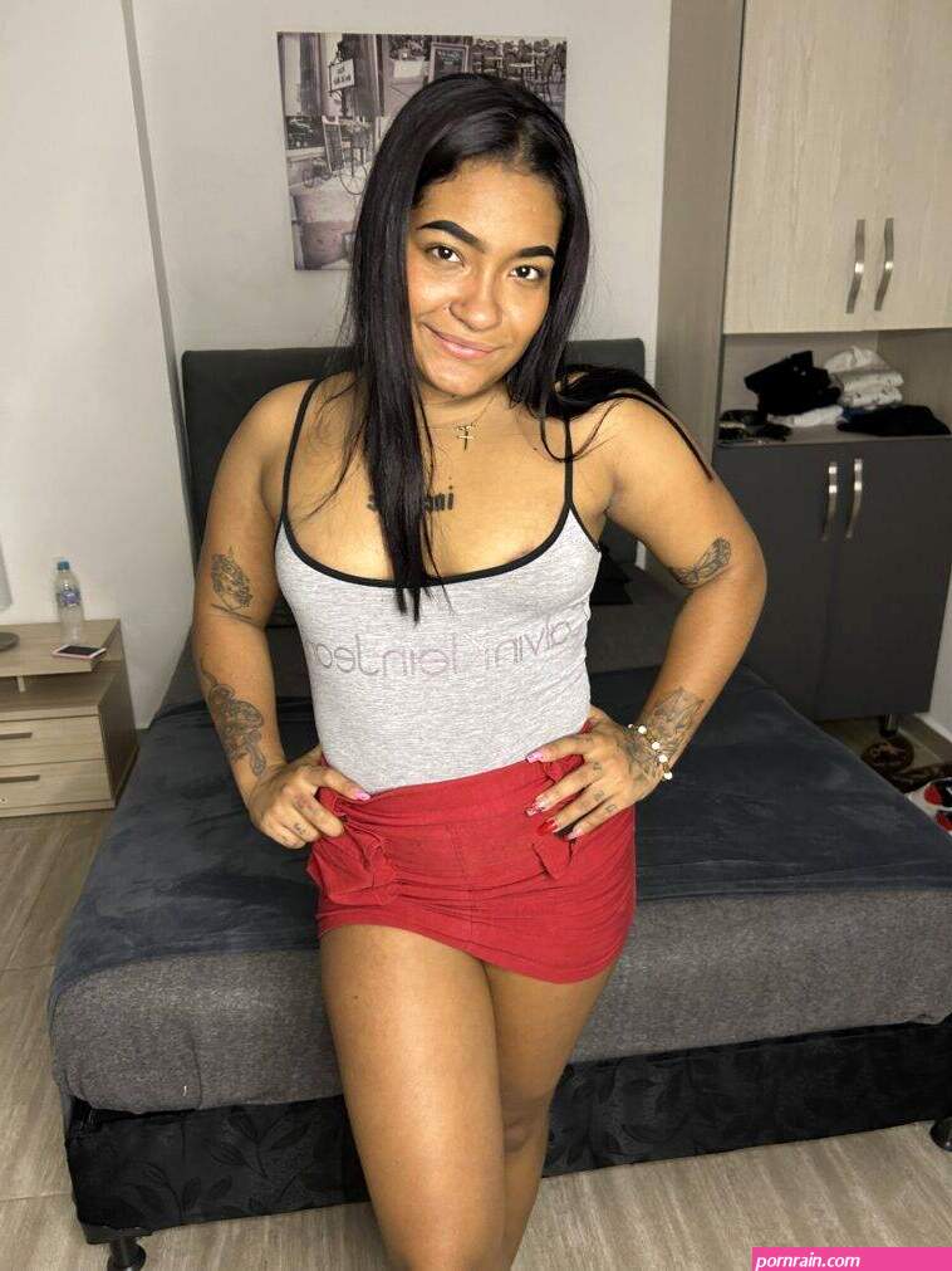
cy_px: 636
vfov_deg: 67.3
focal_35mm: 26
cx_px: 476
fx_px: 954
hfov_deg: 53.1
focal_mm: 5.7
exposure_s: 1/60
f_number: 1.5
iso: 200
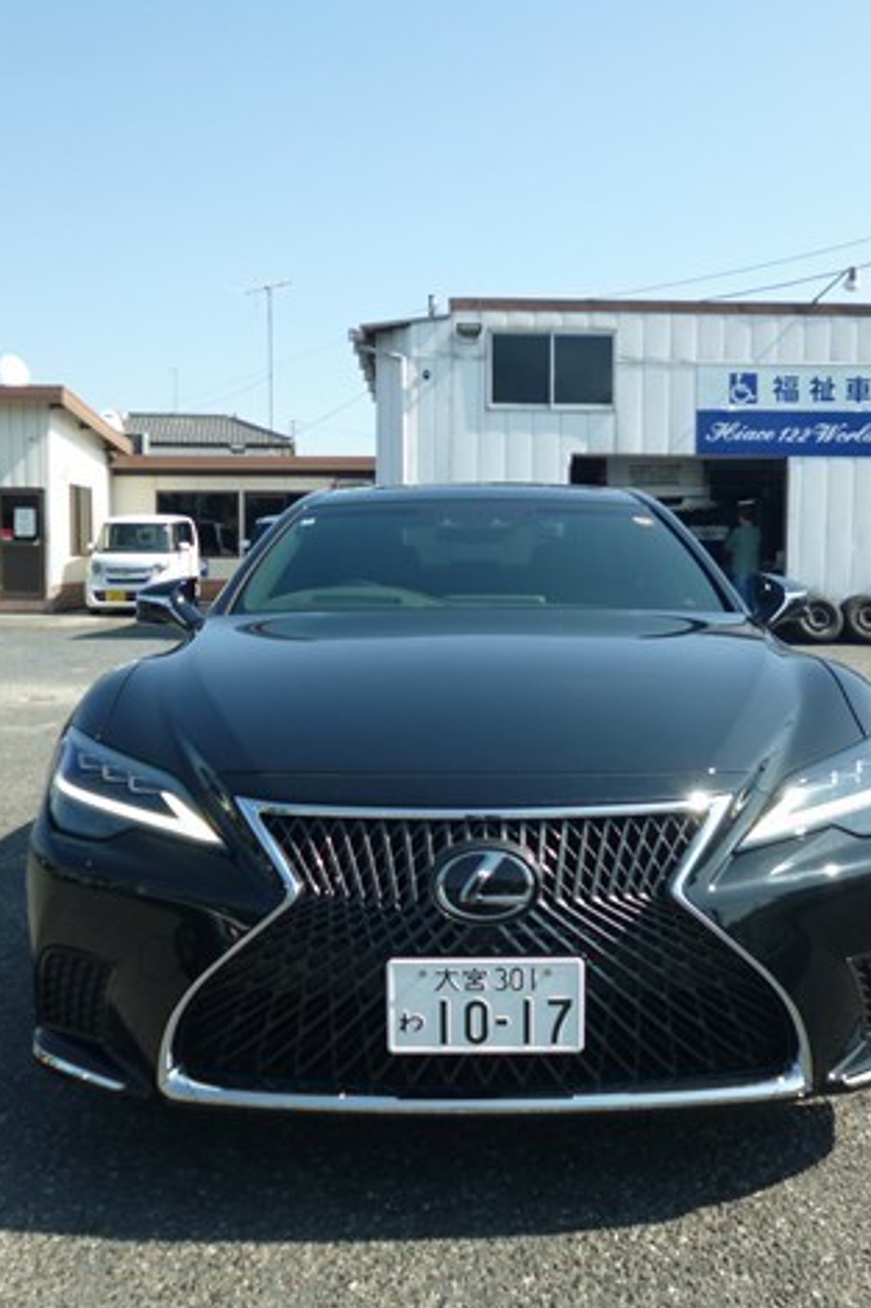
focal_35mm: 34
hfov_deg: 38.8
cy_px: 657
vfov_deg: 55.8
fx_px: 1235
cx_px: 473
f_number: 9
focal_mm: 4.3
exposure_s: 1/125
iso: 100
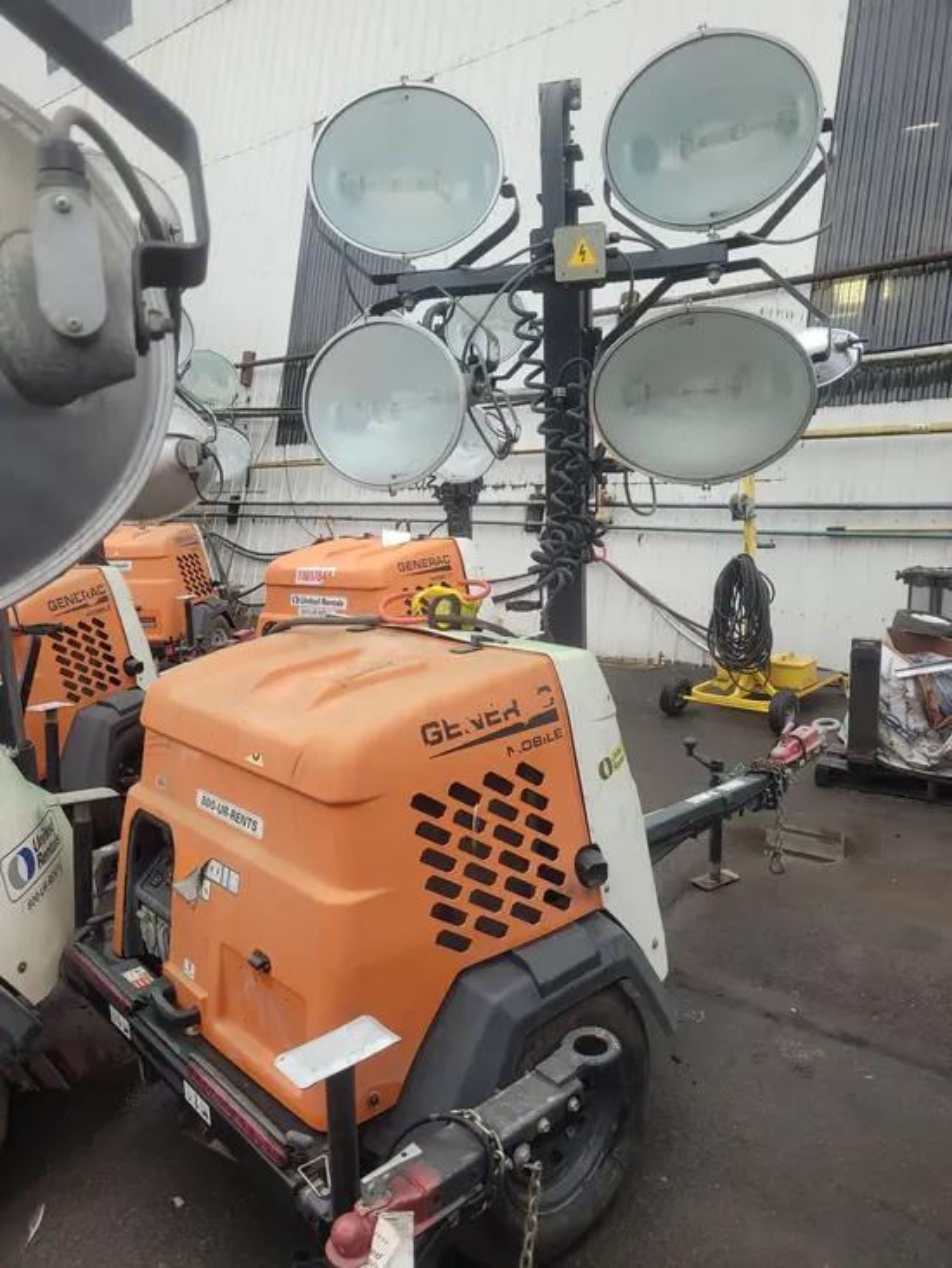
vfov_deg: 67.3
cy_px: 634
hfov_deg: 53.1
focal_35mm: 26
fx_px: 953
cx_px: 476
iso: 64
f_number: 1.8
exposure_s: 1/120
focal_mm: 5.4
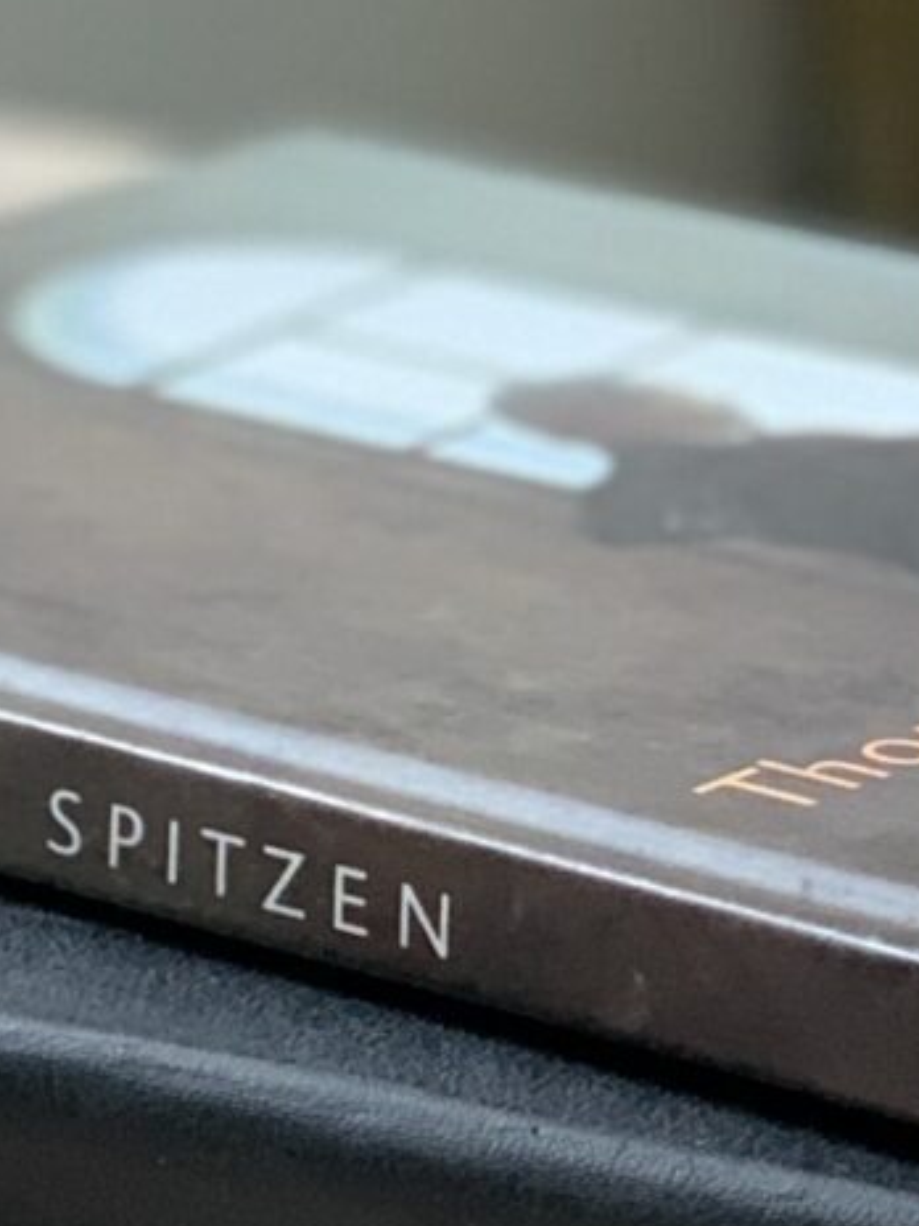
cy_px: 272
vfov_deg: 6.9
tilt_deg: -15.2
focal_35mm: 287
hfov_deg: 5.0
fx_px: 10159
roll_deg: +1.6
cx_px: -1289
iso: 125
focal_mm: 6
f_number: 2.4
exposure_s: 1/86
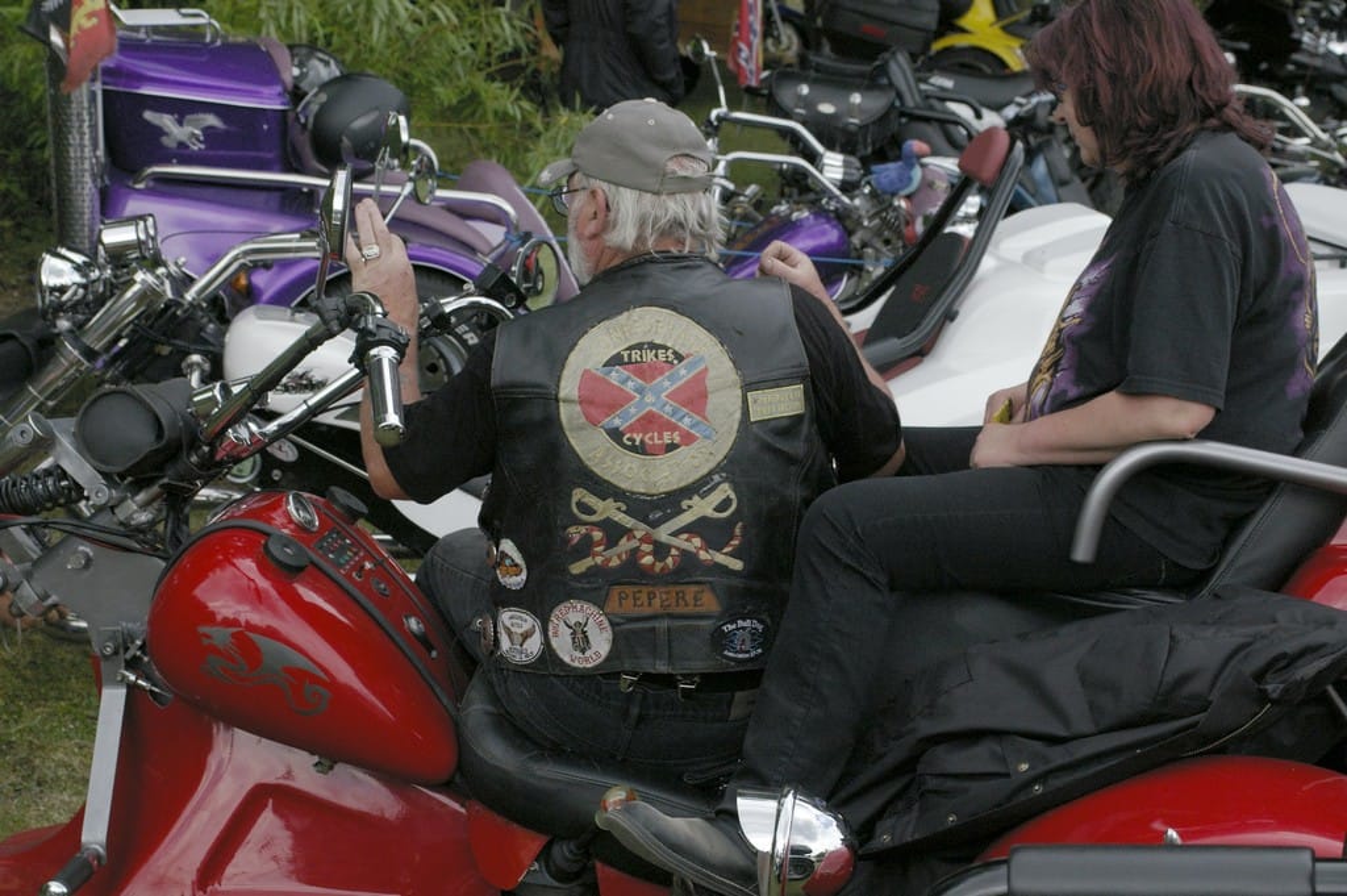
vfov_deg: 20.1
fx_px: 2524
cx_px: 674
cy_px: 448
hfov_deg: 29.9
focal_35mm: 68
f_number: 7.1
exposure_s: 1/800
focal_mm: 45
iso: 800
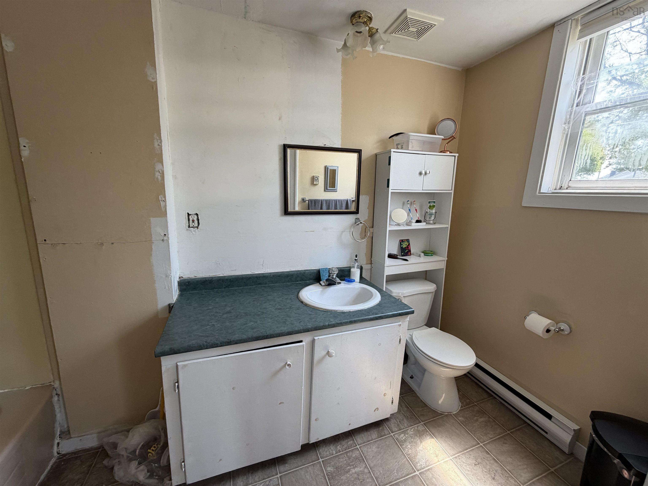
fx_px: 262
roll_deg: -3.0
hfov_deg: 102.1
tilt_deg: -10.9
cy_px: 243
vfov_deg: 85.7
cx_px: 324
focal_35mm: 14
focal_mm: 2.22
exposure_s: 1/121
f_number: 2.2
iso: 125
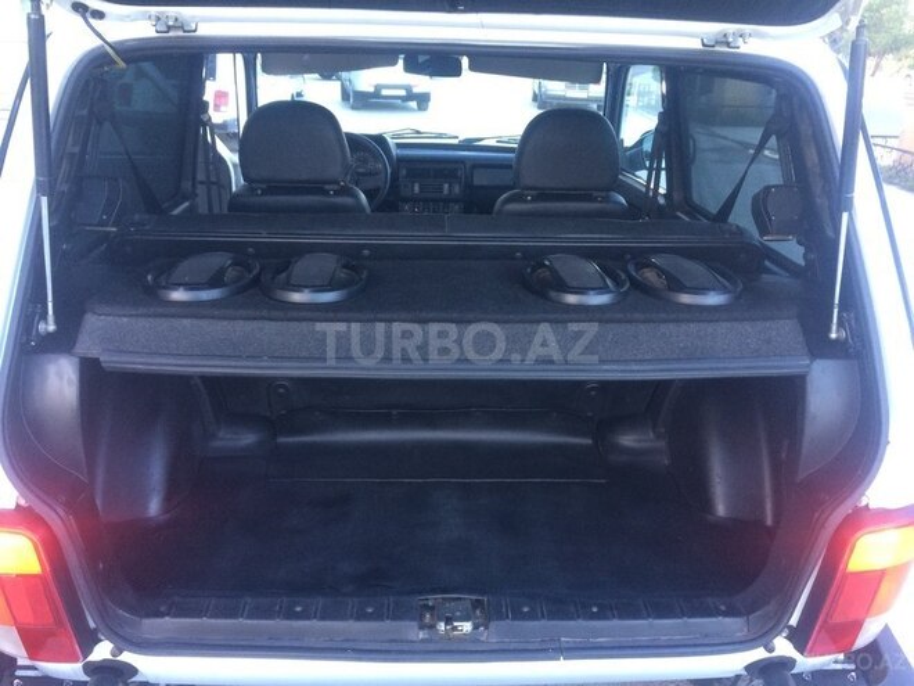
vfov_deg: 48.2
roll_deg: -1.6
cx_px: 457
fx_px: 766
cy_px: 343
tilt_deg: -22.6
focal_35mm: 29
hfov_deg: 61.7
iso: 80
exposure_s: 1/33
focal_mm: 4.15
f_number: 2.2
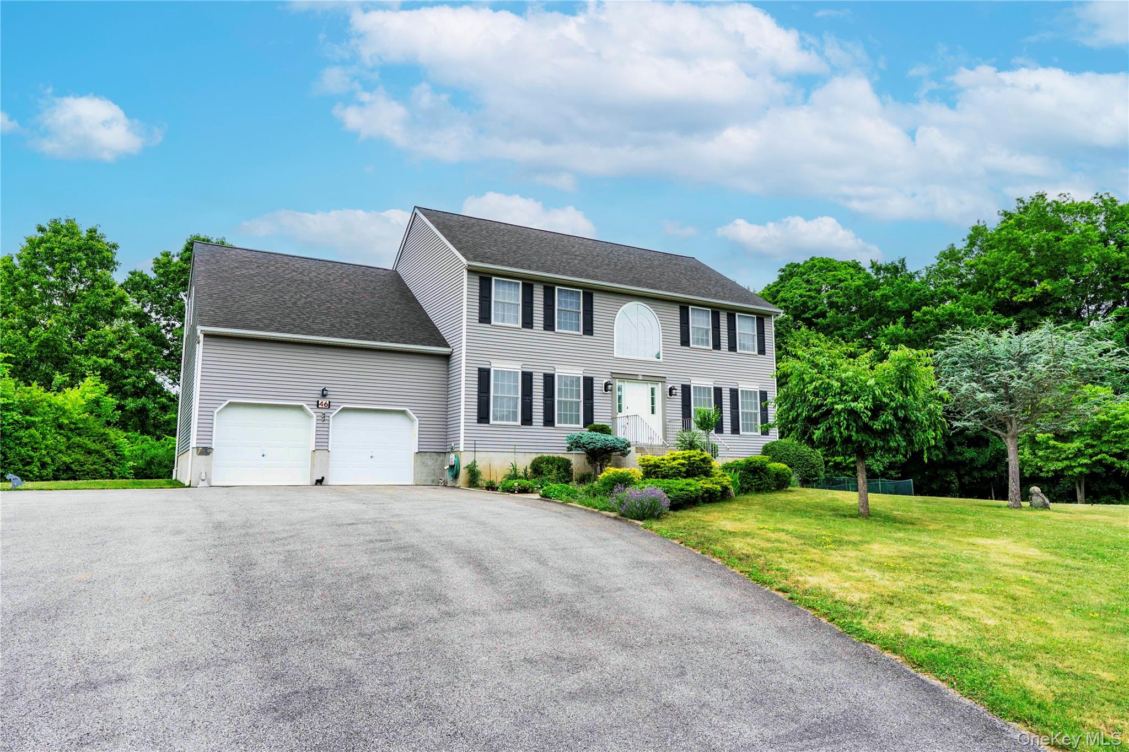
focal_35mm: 24
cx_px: 564
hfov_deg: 73.7
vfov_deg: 53.1
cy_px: 376
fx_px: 753
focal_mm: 24
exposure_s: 1/160
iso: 400
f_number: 9
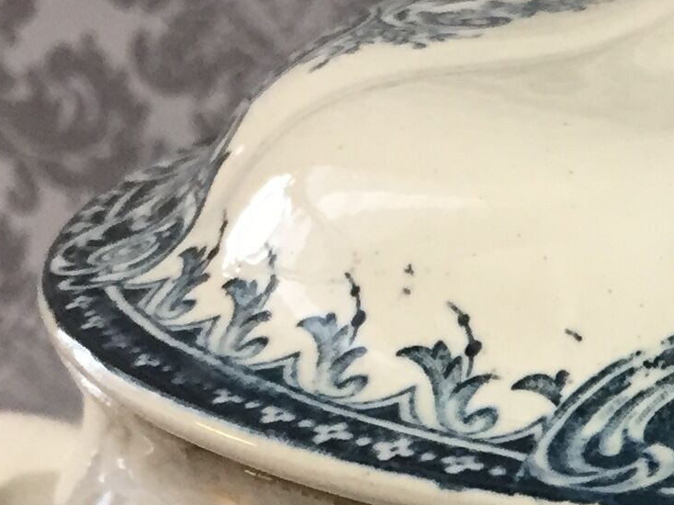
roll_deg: -1.3
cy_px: 651
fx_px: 2511
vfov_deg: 11.2
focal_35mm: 129
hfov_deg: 14.3
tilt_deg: -23.0
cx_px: 993
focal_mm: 4.15
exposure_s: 1/33
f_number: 2.2
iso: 64
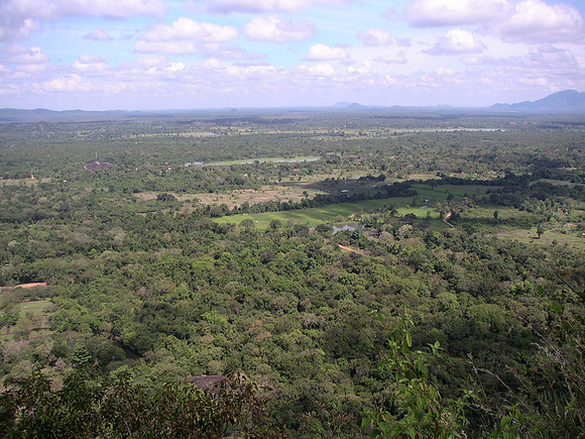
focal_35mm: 37
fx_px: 625
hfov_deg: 50.1
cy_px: 220
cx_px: 292
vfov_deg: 38.7
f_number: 2.8
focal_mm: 5.7
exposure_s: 1/750
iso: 50
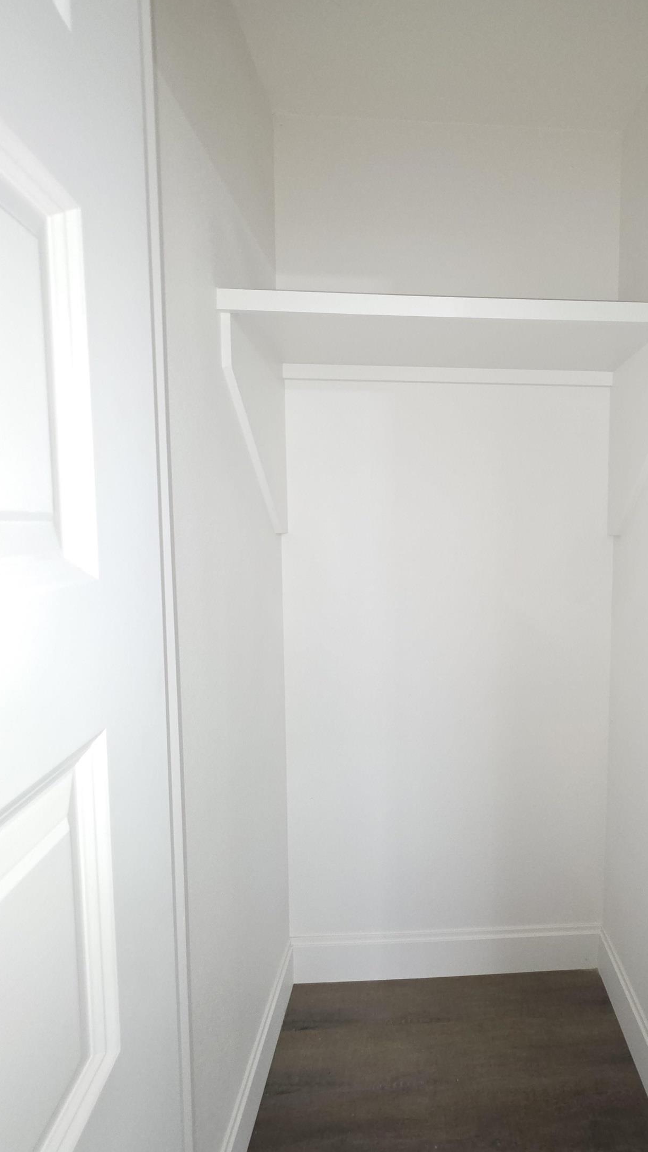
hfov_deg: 68.0
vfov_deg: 103.0
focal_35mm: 15
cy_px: 571
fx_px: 458
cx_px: 446
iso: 160
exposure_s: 1/60
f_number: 1.9
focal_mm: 2.2
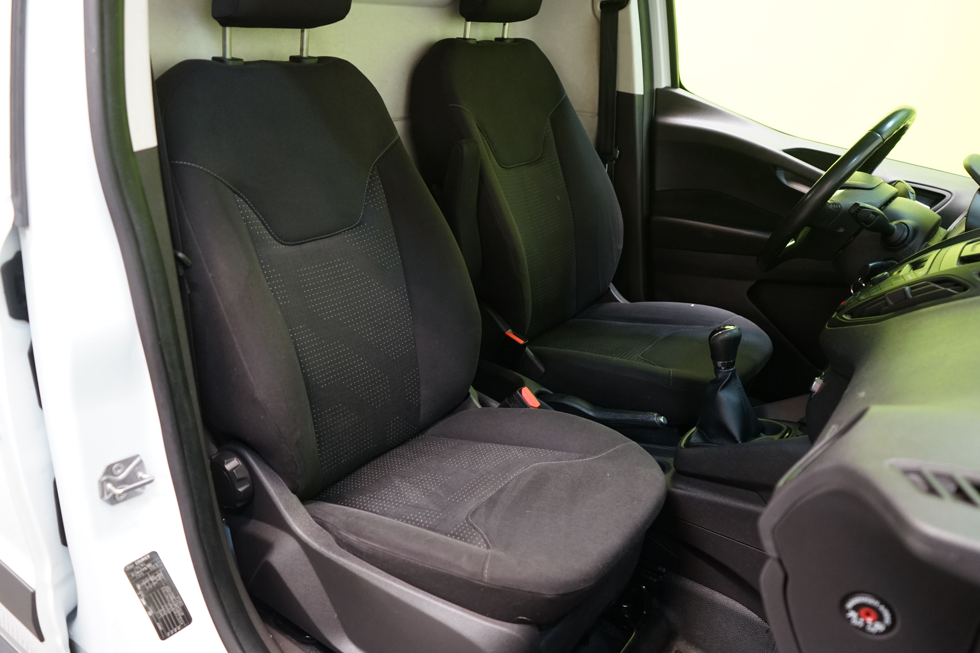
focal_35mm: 28
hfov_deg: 65.5
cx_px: 490
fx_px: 762
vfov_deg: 46.4
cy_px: 326
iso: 1250
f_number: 3.5
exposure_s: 1/30
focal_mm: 28
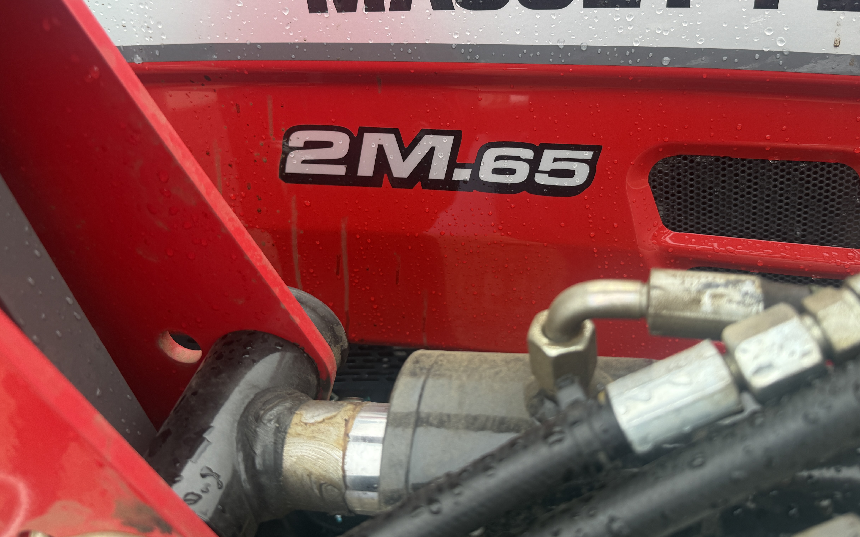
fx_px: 703
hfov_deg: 62.7
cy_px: 184
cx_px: 478
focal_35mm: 30
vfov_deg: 41.4
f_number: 1.78
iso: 100
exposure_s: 1/139
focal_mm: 6.76
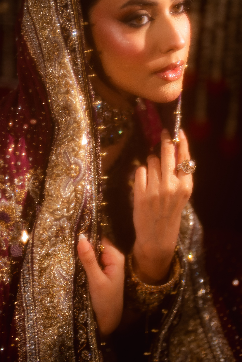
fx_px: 756
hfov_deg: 18.2
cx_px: 121
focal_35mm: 75
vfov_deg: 27.0
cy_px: 181
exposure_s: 1/160
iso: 125
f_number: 1.2
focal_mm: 50
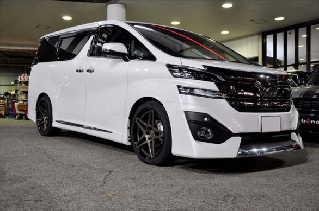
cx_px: 160
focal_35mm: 42
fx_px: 372
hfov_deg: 46.5
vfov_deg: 31.8
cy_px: 106
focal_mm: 28
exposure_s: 1/25
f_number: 5
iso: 400
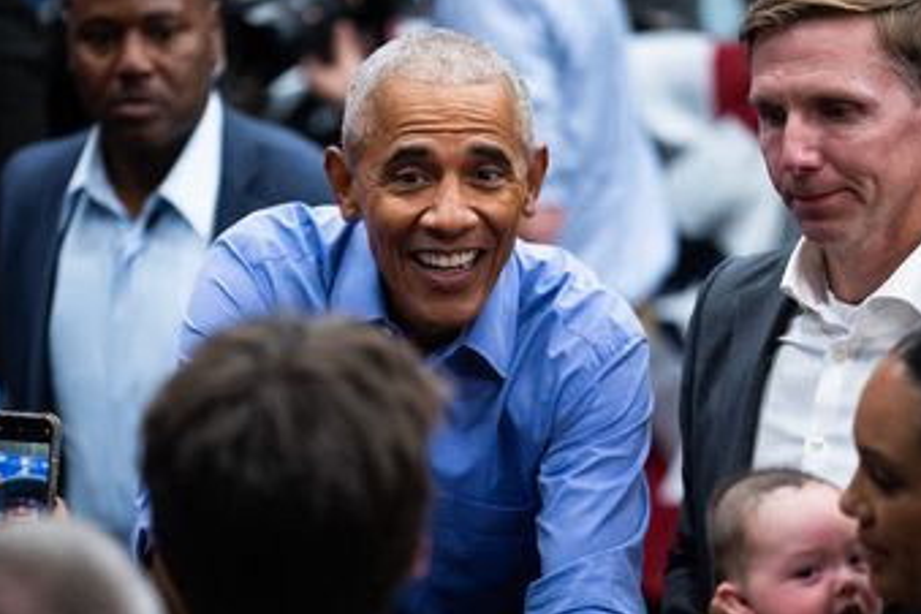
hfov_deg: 10.1
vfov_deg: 6.7
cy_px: 330
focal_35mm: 204
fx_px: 5219
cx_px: 432
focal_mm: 173
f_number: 2.8
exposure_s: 1/200
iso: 3200
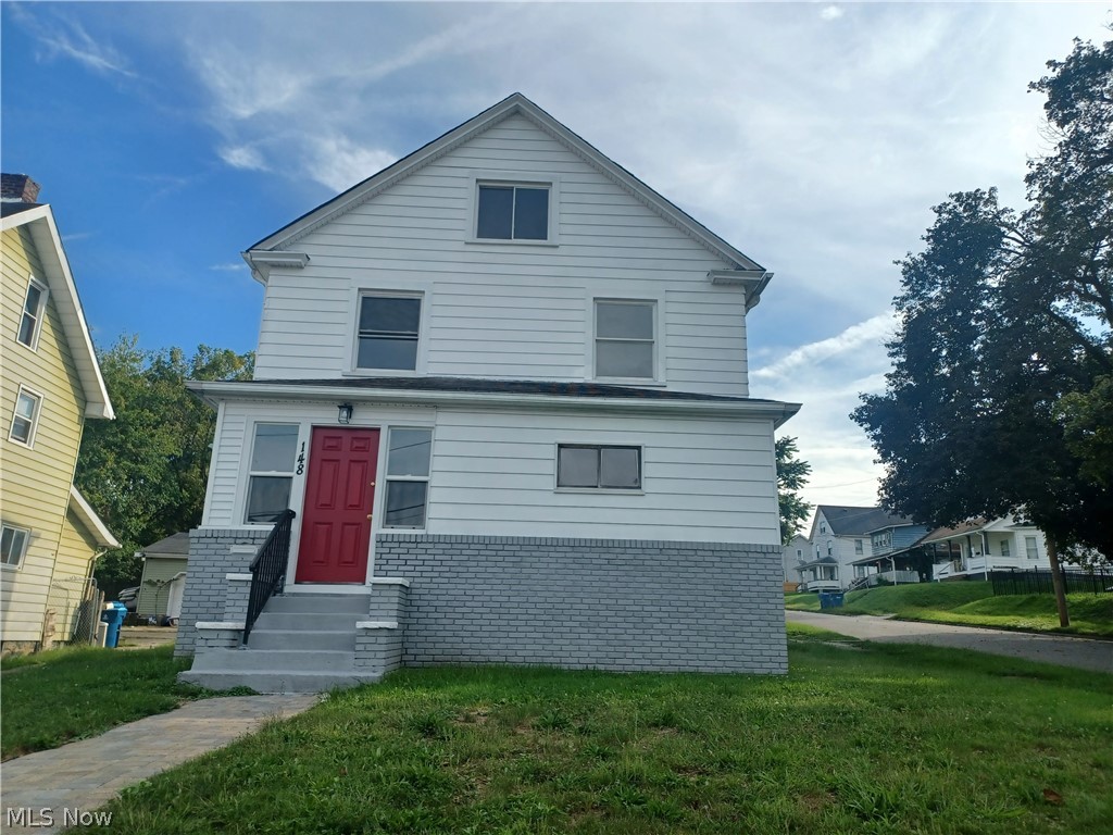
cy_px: 418
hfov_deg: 69.4
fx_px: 804
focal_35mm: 25
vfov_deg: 54.9
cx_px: 556
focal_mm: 4.6
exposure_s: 1/505
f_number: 1.8
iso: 32
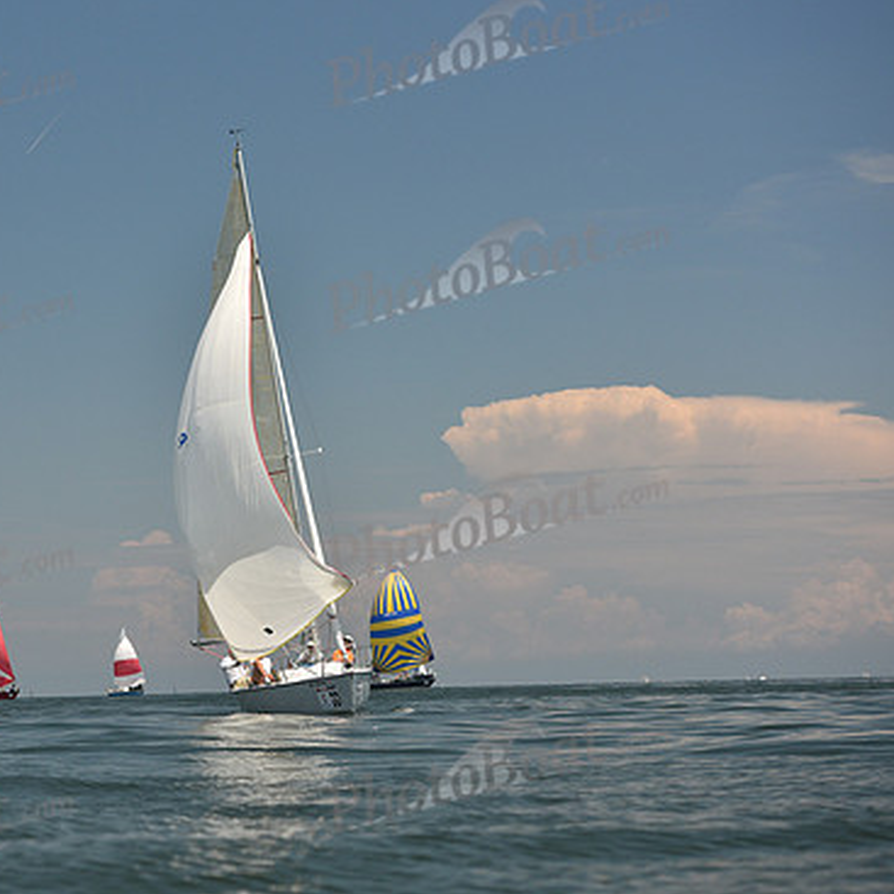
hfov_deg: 14.3
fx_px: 3536
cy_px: 430
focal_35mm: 121
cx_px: 202
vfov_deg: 14.4
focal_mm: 90
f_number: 4
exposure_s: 1/2000
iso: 320
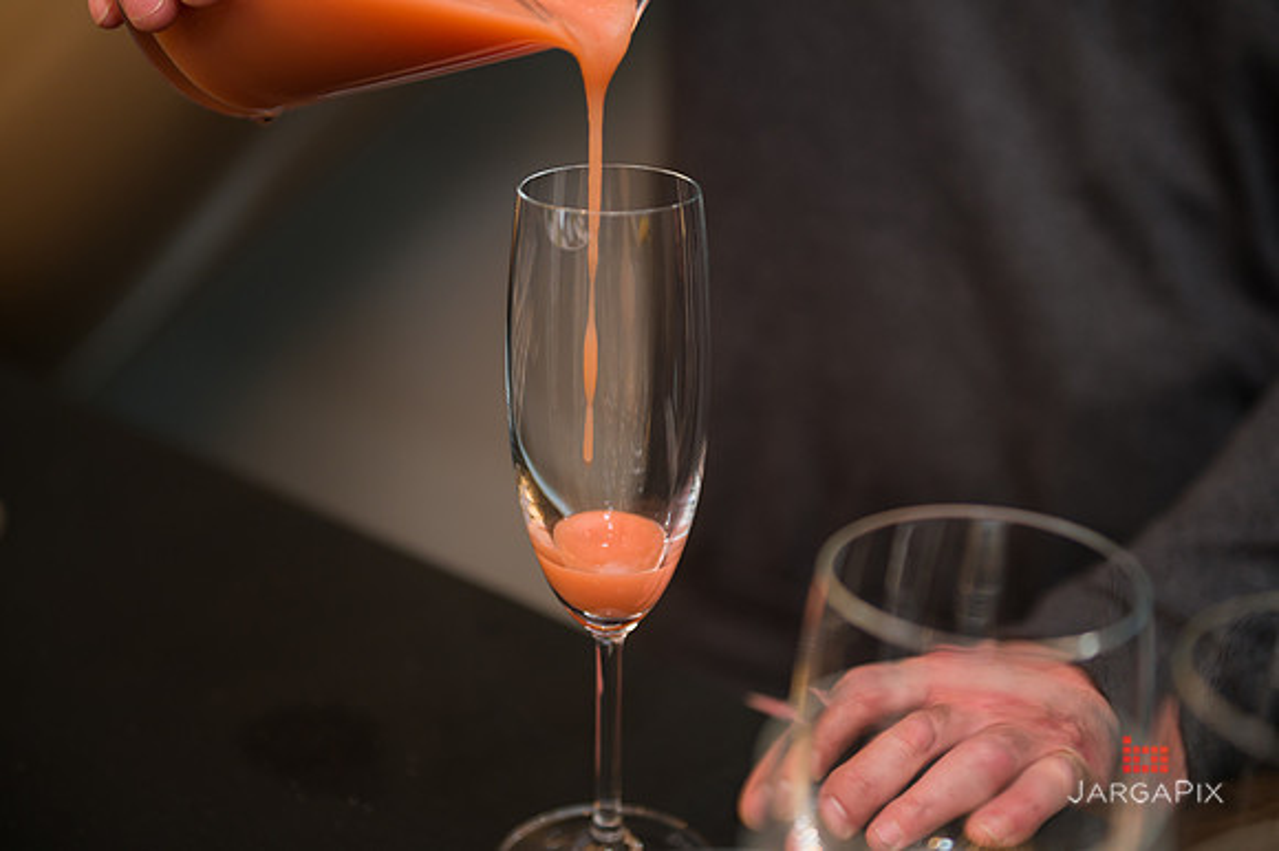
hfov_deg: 36.3
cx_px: 640
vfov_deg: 24.6
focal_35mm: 55
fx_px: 1953
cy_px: 426
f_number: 3.2
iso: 400
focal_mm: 55
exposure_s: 1/200
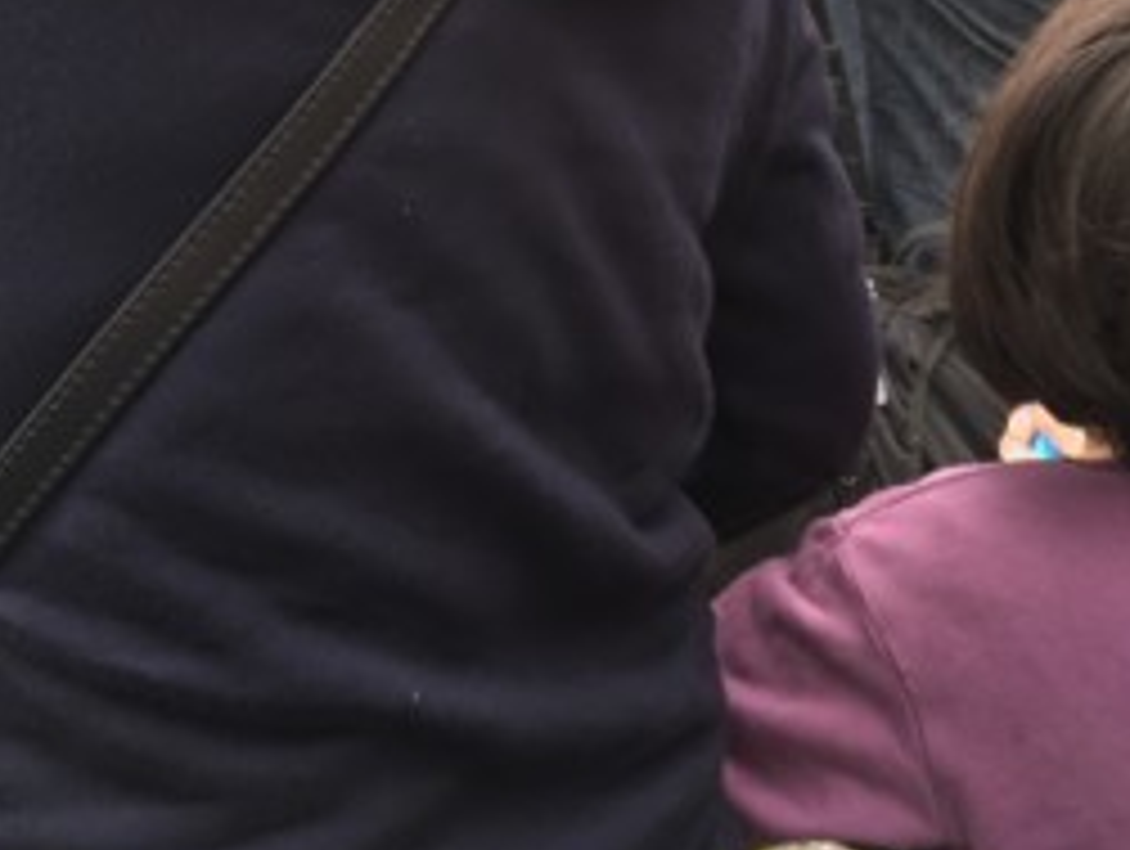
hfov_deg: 36.2
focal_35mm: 52
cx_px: 792
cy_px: 157
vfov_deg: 27.5
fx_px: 1700
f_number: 2.2
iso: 32
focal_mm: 4.15
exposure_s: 1/120
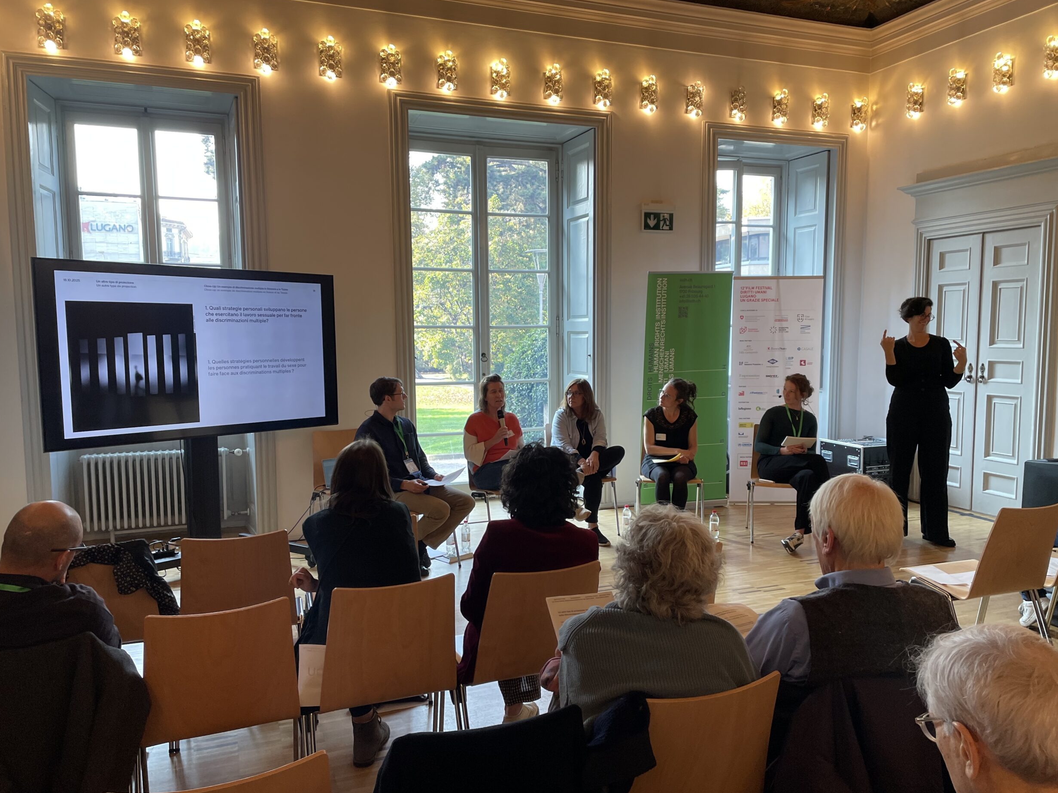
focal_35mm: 27
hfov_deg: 65.3
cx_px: 529
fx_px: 825
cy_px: 408
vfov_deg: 51.4
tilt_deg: -4.3
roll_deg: +1.0
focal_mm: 4.2
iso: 100
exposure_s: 1/120
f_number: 1.6
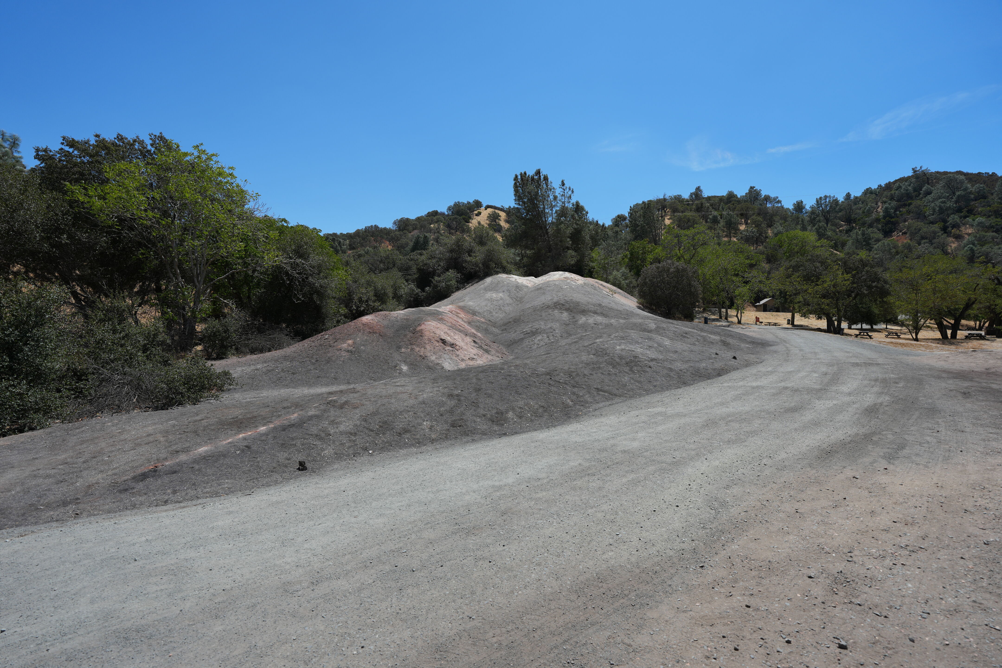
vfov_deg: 73.7
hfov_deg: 96.7
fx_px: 445
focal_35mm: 16
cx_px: 501
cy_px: 334
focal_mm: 16
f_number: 4
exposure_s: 1/1250
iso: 100
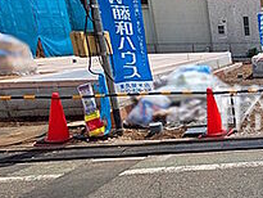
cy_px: 107
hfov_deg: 32.2
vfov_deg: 35.2
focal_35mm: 41
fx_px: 312
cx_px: 355
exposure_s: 1/3436
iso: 49
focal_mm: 1.83
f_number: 2.2
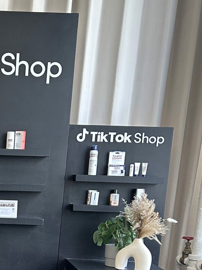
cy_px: 264
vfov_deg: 26.1
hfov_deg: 19.0
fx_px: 553
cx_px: -69
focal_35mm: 71
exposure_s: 1/121
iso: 125
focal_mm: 5.7
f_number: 1.5
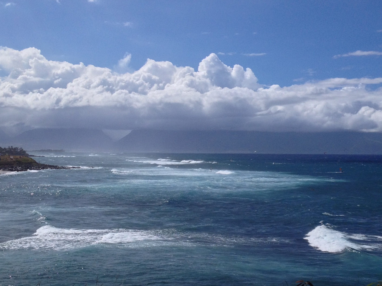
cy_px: 156
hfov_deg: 31.2
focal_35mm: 62
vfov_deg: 23.6
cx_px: 191
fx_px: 684
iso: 50
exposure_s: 1/4608
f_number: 2.4
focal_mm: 4.28
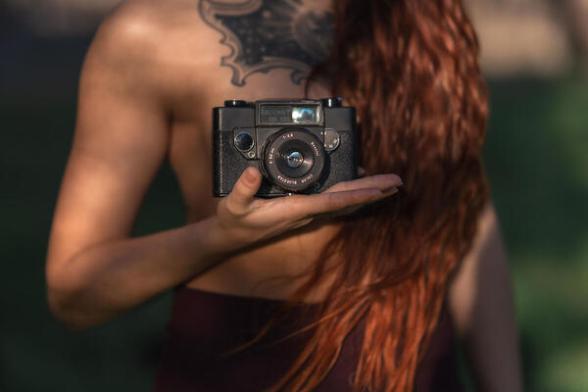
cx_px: 294
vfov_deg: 16.1
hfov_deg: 23.9
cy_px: 196
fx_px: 1388
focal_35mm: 85
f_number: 1.4
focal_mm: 85
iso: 100
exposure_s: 1/1600
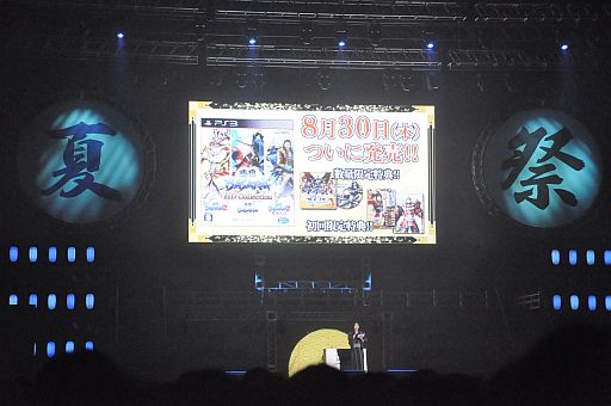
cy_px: 203
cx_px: 306
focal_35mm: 98
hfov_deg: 20.9
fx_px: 1653
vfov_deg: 14.0
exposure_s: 1/320
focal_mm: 65
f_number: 5
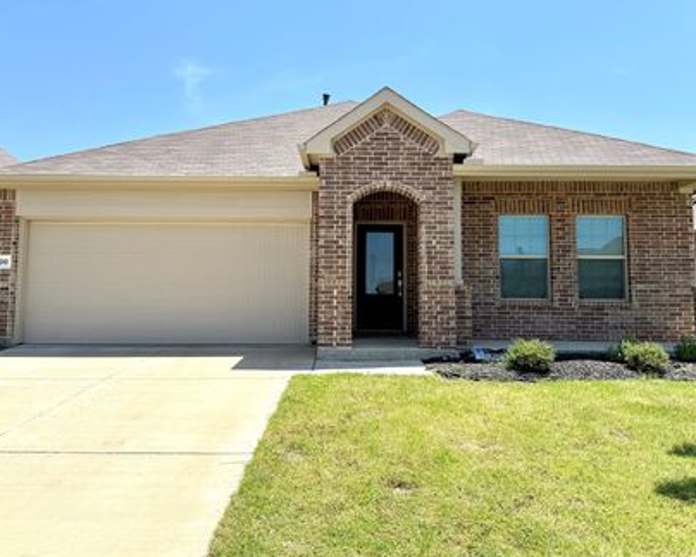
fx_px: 597
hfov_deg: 60.5
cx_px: 357
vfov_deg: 49.8
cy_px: 244
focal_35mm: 29
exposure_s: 1/5319
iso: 80
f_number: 1.78
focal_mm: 6.76
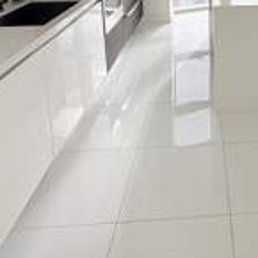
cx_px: 237
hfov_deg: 37.9
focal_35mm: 41
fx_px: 346
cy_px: -11
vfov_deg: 36.1
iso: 64
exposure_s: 1/167
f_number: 2.2
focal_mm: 2.22
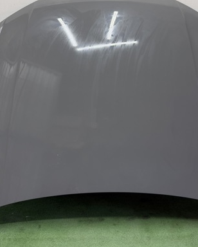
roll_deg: -0.3
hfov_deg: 38.2
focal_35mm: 39
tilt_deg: -20.4
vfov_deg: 46.6
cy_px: 102
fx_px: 285
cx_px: 109
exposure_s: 1/100
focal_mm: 6.76
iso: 125
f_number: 1.78
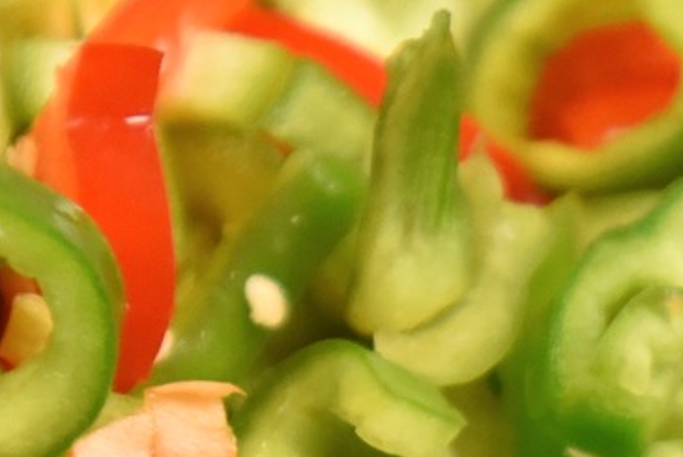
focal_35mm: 230
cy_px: 637
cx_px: 765
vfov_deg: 5.9
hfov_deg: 8.9
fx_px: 4367
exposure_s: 1/320
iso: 3200
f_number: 3.2
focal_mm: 35
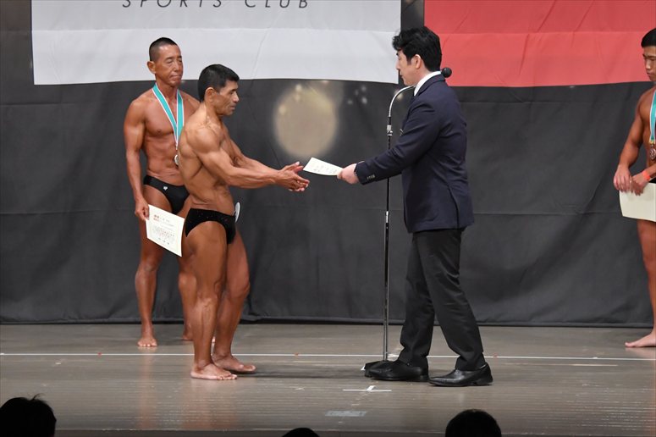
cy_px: 218
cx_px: 328
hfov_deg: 10.2
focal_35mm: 202
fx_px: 3679
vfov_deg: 6.8
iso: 5000
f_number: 5.6
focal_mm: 135
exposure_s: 1/400
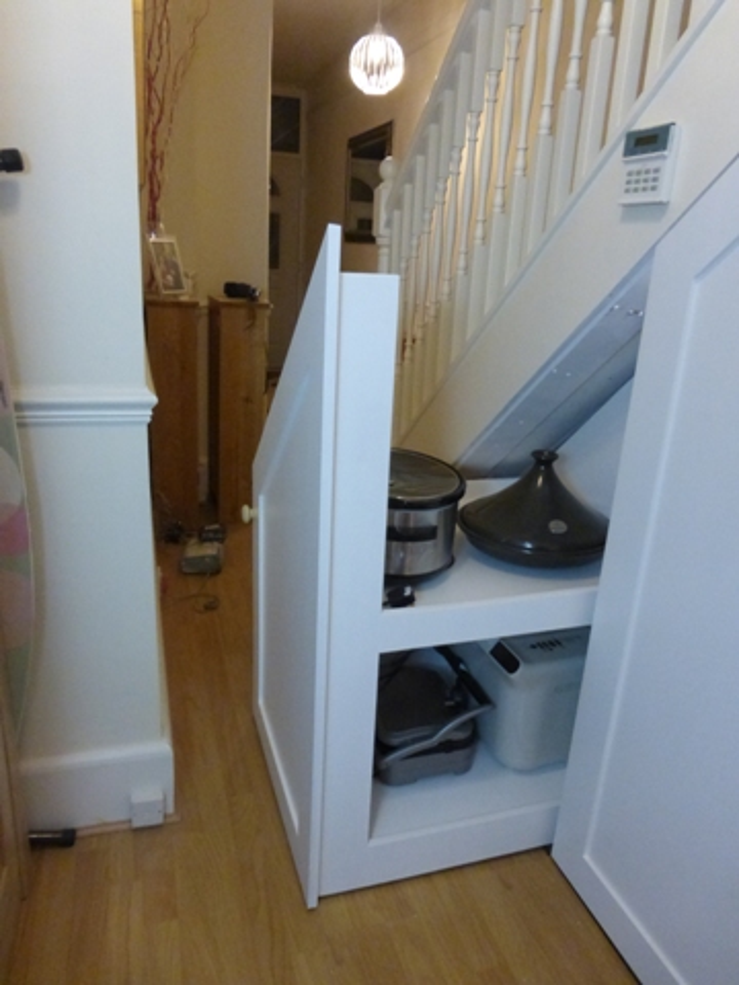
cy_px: 492
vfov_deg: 69.4
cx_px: 370
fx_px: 712
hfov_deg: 54.9
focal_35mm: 25
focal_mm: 4.3
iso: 800
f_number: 3.3
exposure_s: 1/30
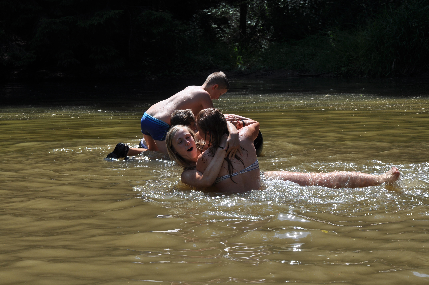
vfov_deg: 13.0
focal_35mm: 105
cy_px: 142
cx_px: 214
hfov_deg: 19.5
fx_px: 1250
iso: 200
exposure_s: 1/400
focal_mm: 70
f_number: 10
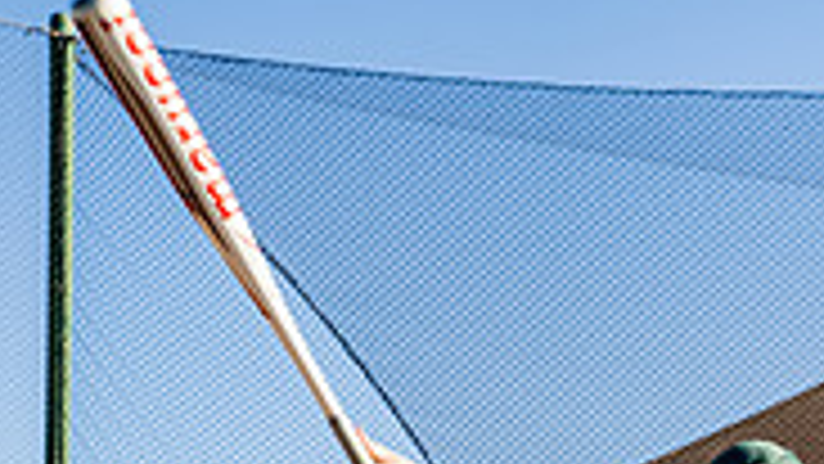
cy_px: 982
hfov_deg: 15.9
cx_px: 630
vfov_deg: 8.5
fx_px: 2928
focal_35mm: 134
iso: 100
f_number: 5
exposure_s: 1/250
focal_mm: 52
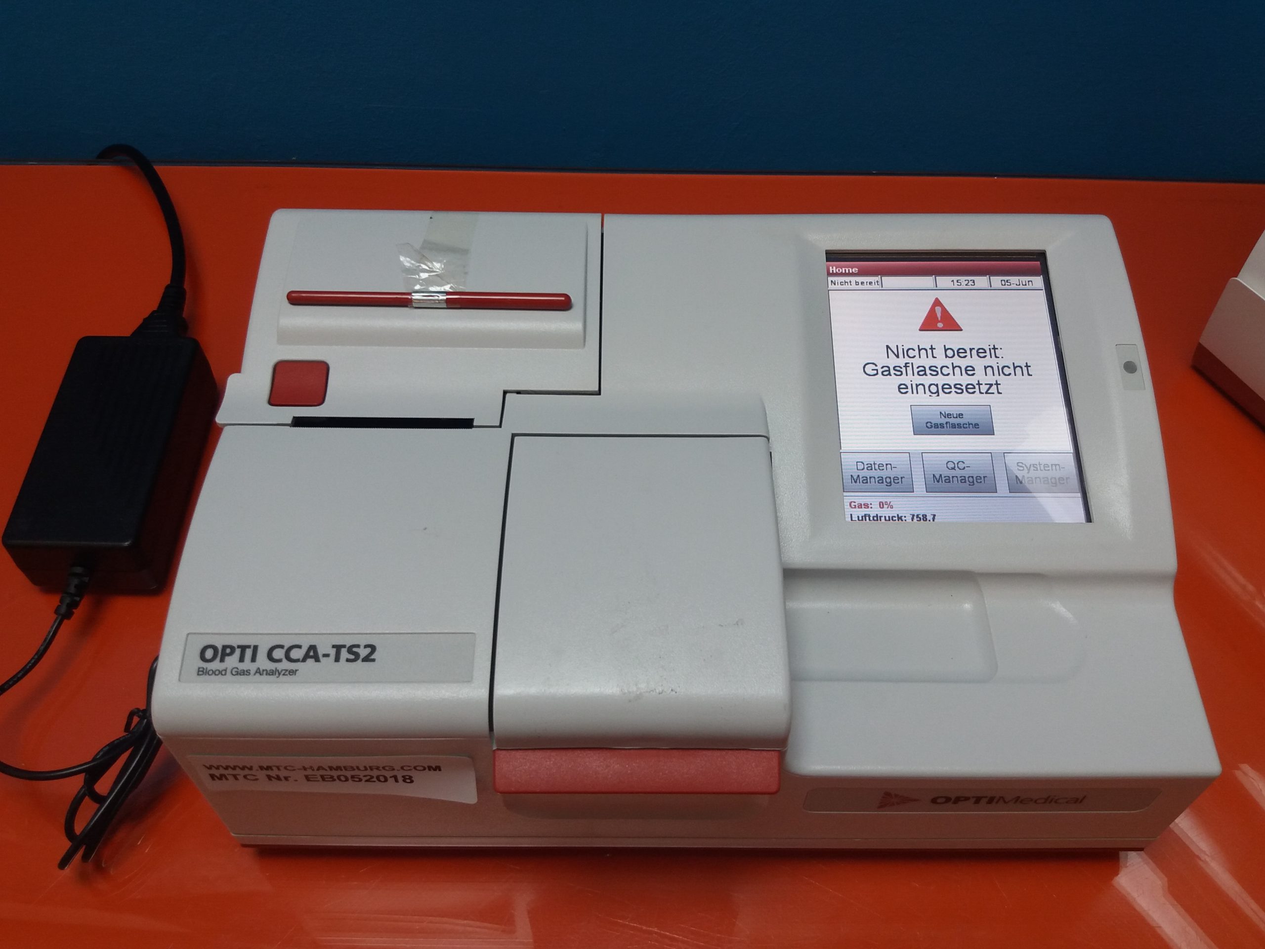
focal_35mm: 28
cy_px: 474
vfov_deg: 49.7
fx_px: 1023
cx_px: 632
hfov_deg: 63.4
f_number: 1.9
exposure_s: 1/50
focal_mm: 3.7
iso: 64
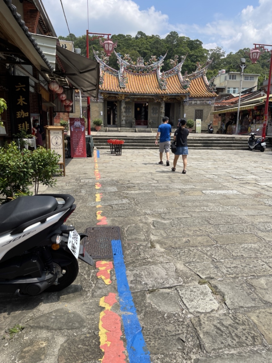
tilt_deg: -10.0
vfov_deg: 67.3
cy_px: 182
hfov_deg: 53.1
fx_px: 272
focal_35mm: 26
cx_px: 136
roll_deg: -0.6
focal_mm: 5.1
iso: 32
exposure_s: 1/2924
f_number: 1.6
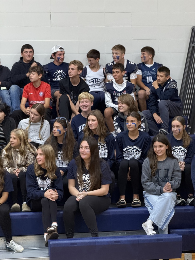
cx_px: 98
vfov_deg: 16.4
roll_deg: +0.9
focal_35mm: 120
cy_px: 130
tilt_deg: +0.6
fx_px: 901
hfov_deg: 12.3
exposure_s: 1/60
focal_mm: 15.66
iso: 640
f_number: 2.8
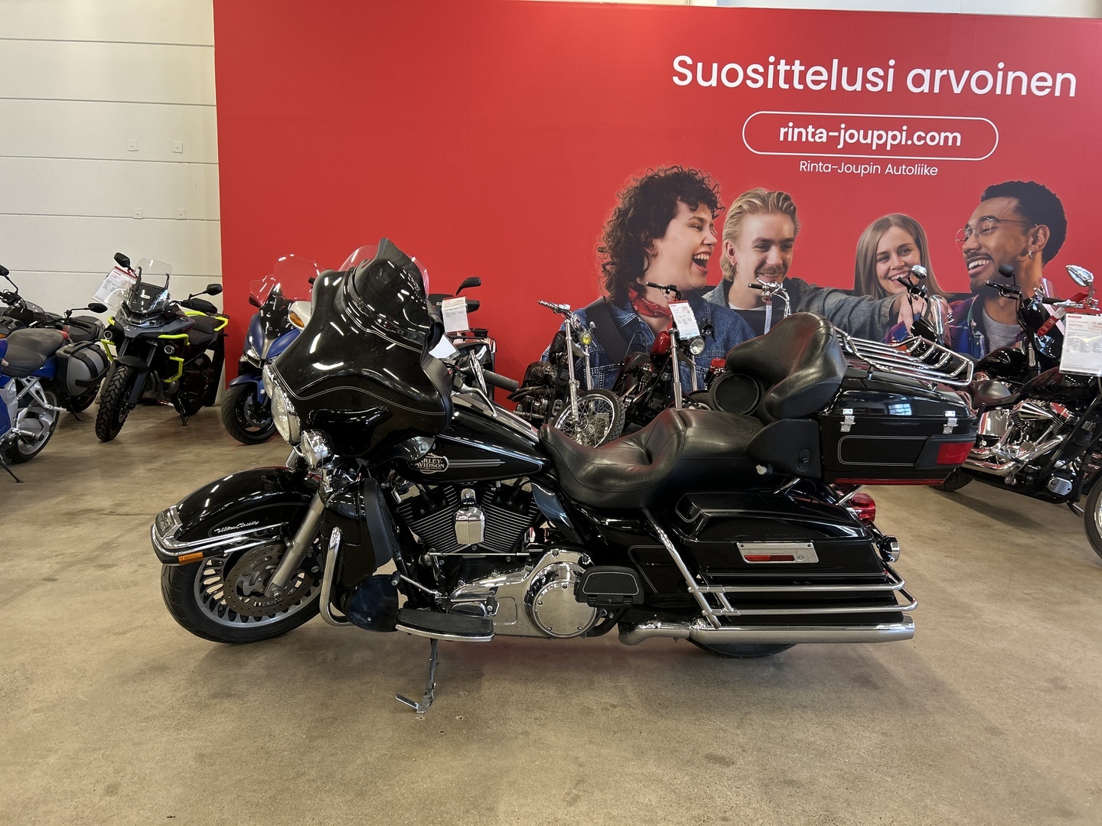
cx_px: 551
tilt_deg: -8.2
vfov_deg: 53.1
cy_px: 413
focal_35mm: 26
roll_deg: -1.4
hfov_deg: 67.3
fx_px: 828
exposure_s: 1/50
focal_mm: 5.7
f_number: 1.5
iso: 80
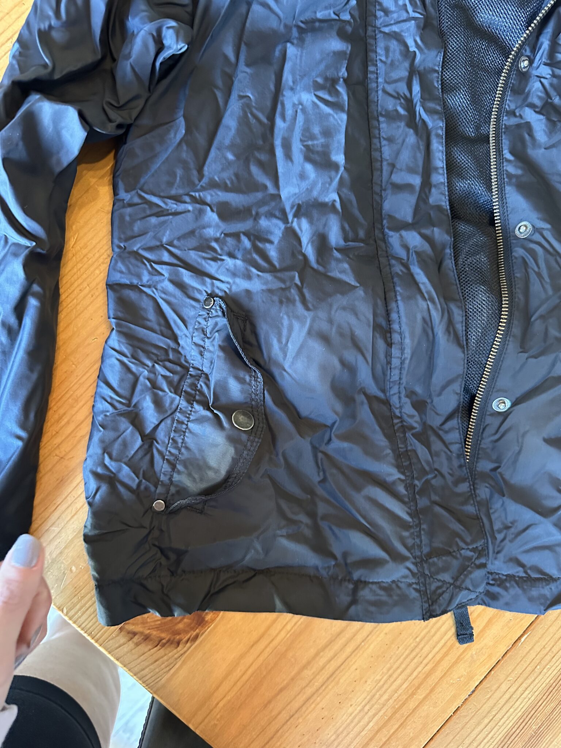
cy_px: 374
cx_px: 280
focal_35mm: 24
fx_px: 519
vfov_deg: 71.6
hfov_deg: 56.8
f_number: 1.78
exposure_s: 1/40
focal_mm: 6.86
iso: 800
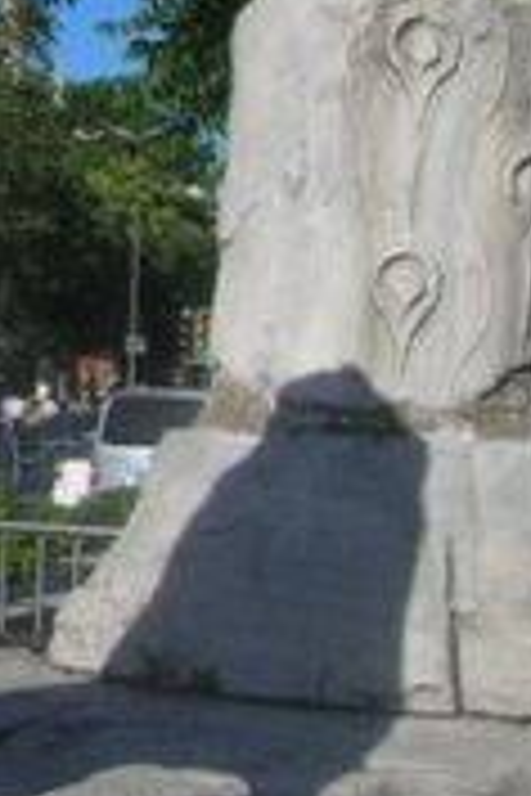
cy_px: 148
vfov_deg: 20.2
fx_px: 2212
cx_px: -405
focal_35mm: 100
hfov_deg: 12.6
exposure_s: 1/596
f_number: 4.9
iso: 50
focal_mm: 5.7
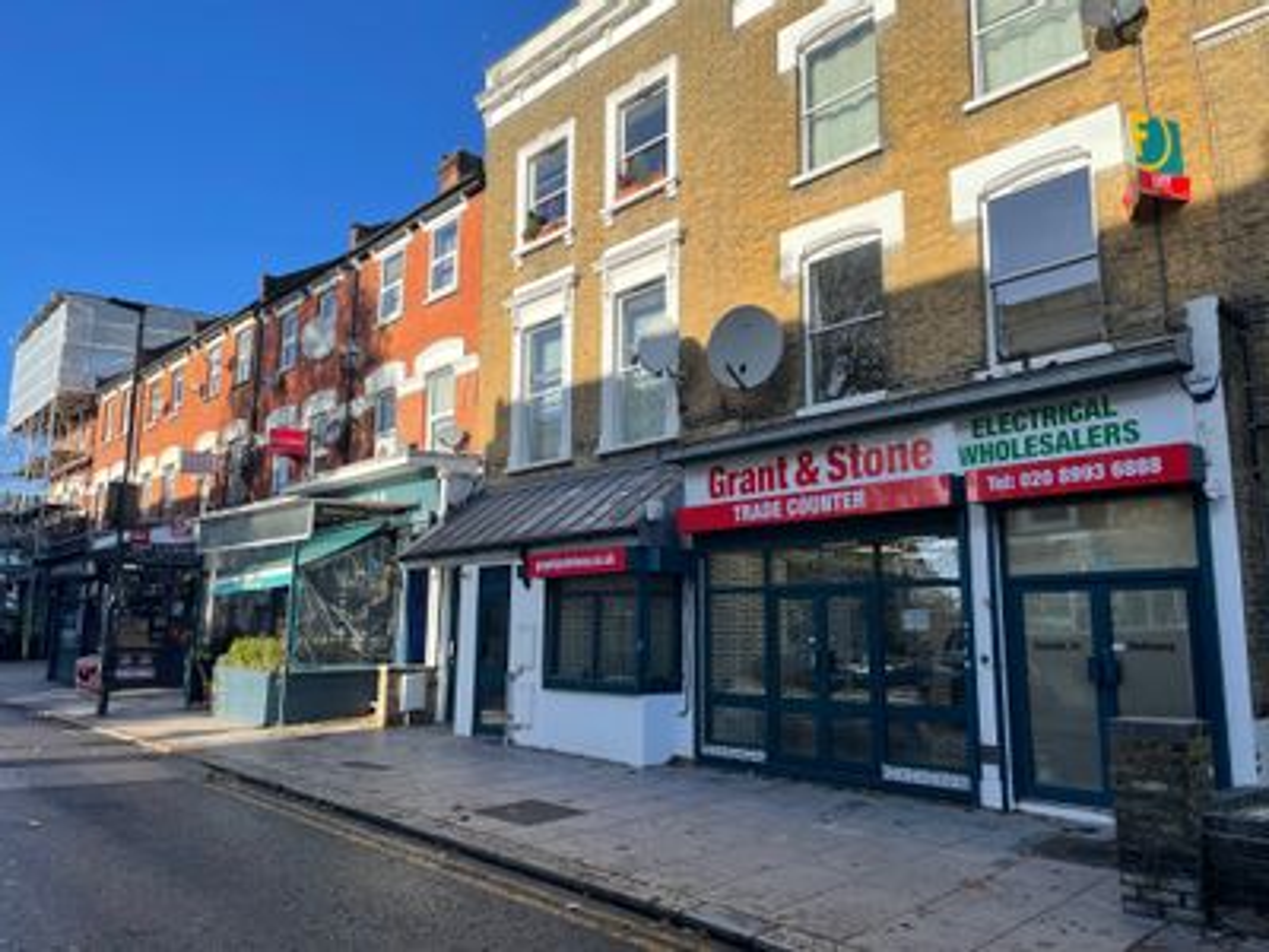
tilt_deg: +9.2
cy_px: 476
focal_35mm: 26
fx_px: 953
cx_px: 634
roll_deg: -0.4
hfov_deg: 67.3
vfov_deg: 53.1
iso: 32
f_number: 1.6
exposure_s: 1/2053
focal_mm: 4.2
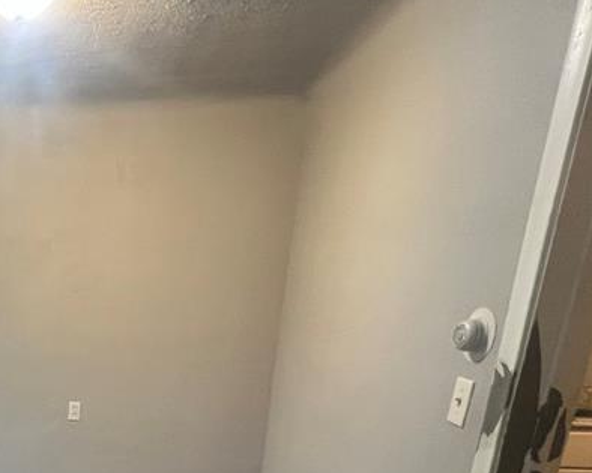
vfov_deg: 38.5
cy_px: 493
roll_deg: +0.7
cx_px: 18
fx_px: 578
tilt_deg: -17.4
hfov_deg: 46.6
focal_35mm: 33
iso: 400
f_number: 1.8
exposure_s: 1/60
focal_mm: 1.57
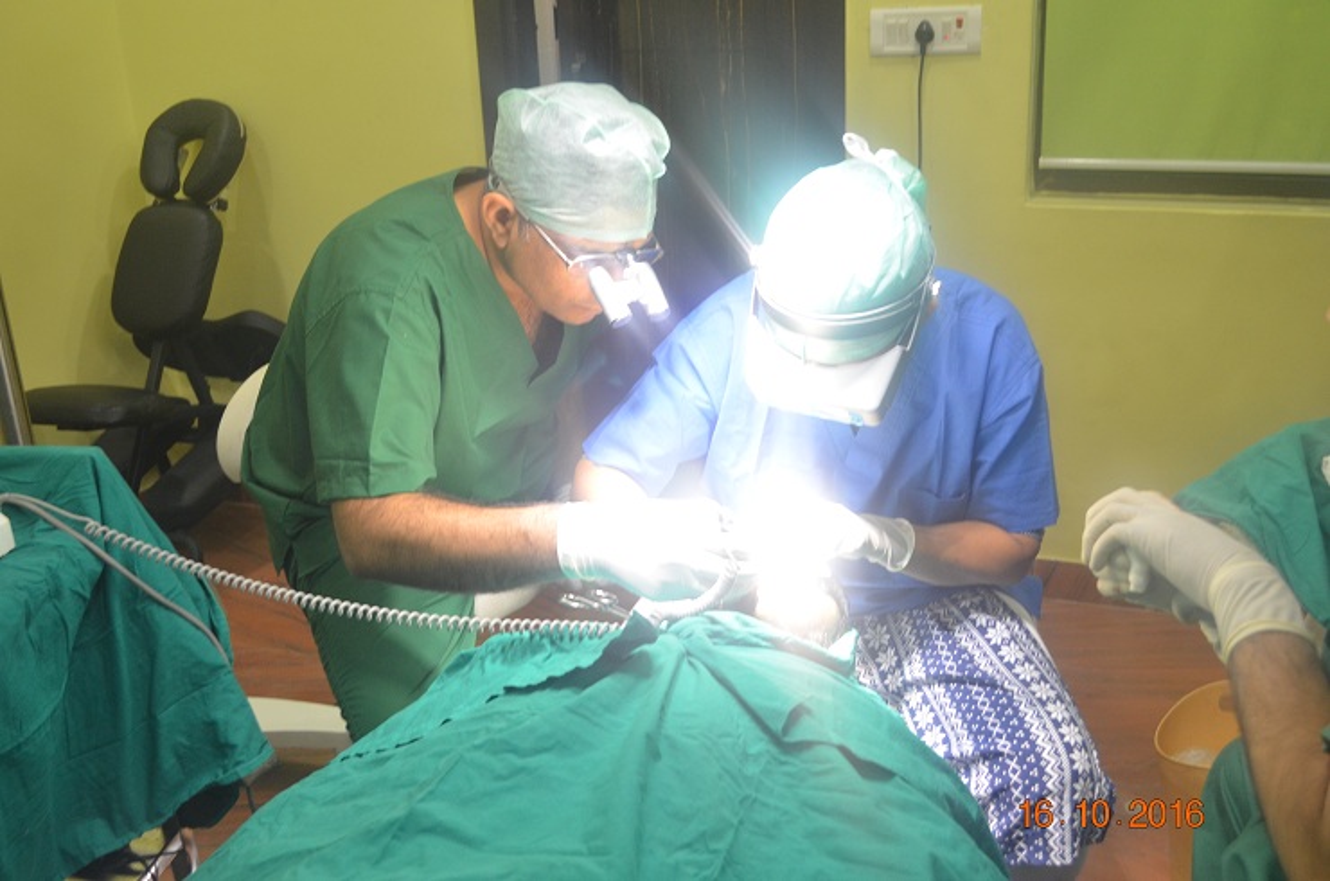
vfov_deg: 36.7
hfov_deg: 53.2
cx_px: 665
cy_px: 440
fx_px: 1327
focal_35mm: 36
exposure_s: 1/50
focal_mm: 24
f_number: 4
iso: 800
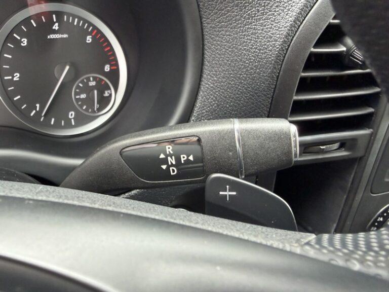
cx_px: 194
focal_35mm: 24
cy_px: 146
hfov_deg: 71.6
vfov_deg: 56.8
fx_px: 270
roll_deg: -5.2
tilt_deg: -40.5
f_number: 2.2
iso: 320
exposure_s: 1/121
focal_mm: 2.22
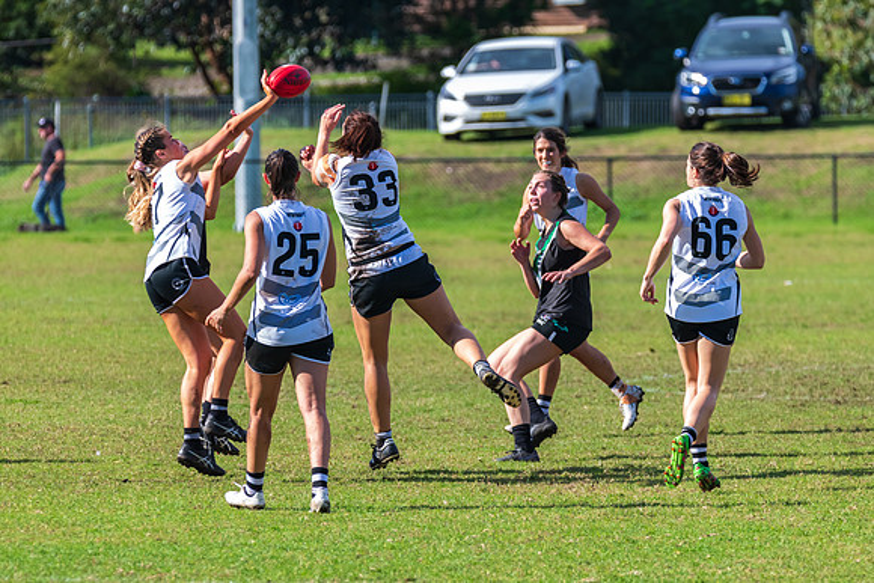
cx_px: 393
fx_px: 11095
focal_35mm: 457
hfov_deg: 4.5
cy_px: 267
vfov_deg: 3.0
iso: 800
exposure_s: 1/1250
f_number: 8
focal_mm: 350
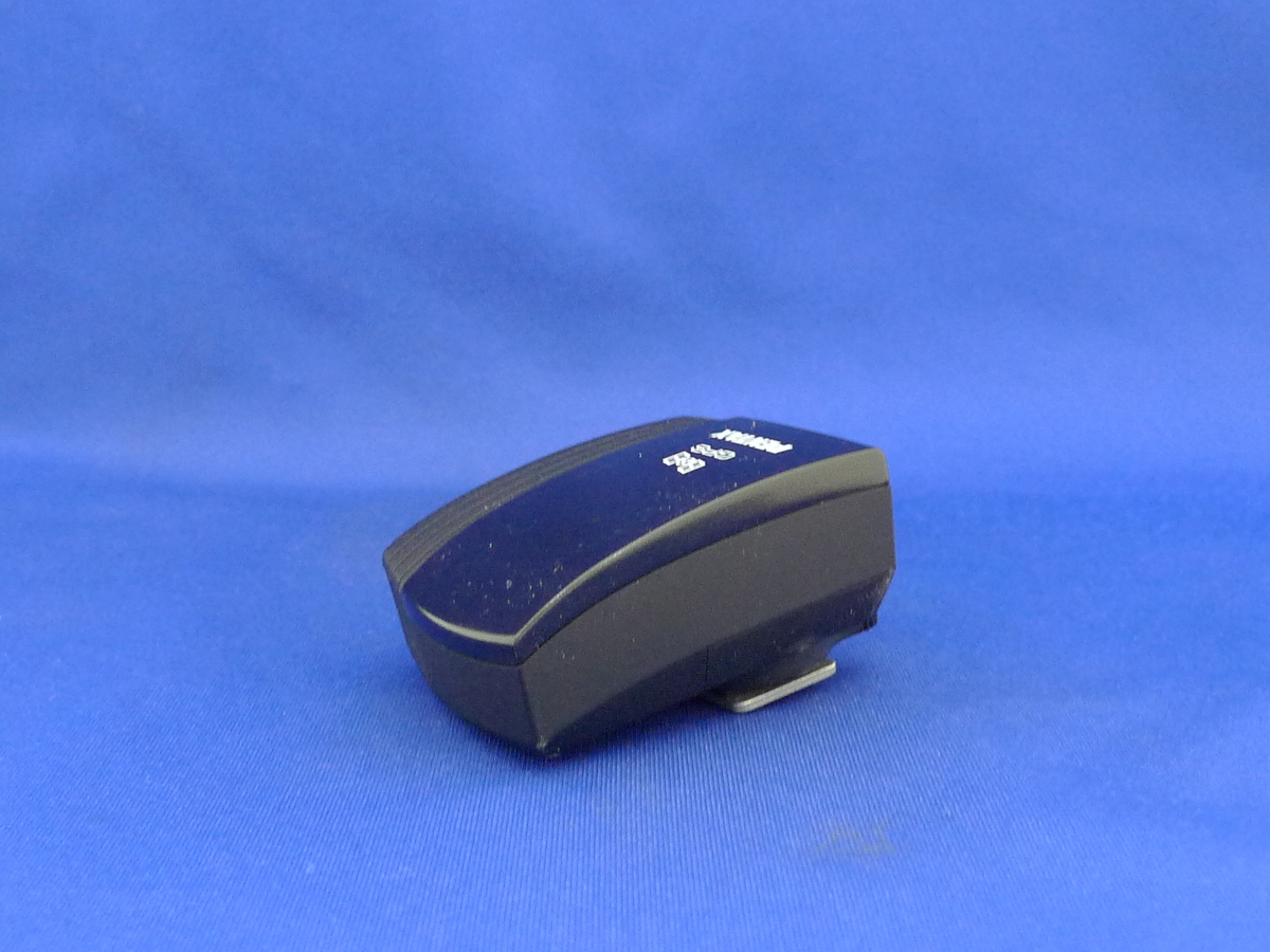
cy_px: 476
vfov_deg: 30.9
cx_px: 635
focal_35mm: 47
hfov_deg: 40.4
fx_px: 1724
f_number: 2.1
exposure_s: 1/30
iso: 400
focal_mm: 5.4
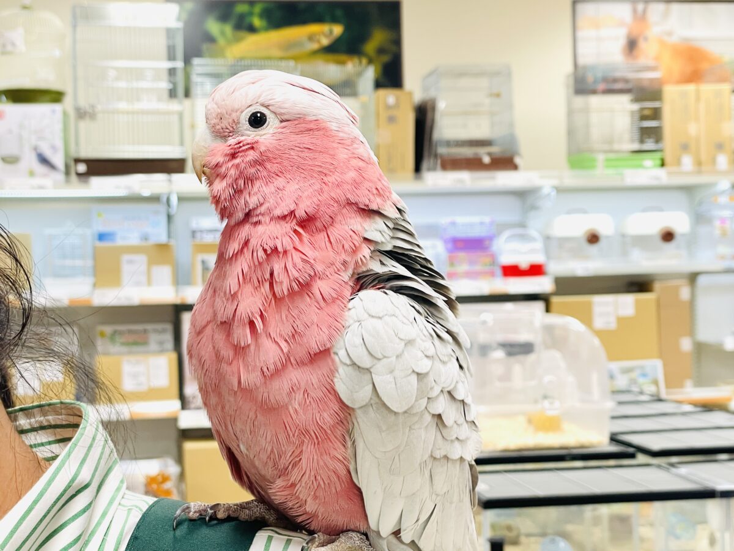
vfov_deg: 28.0
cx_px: 367
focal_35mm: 52
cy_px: 276
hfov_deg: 36.8
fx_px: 1103
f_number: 2
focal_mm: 6
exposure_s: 1/100
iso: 100
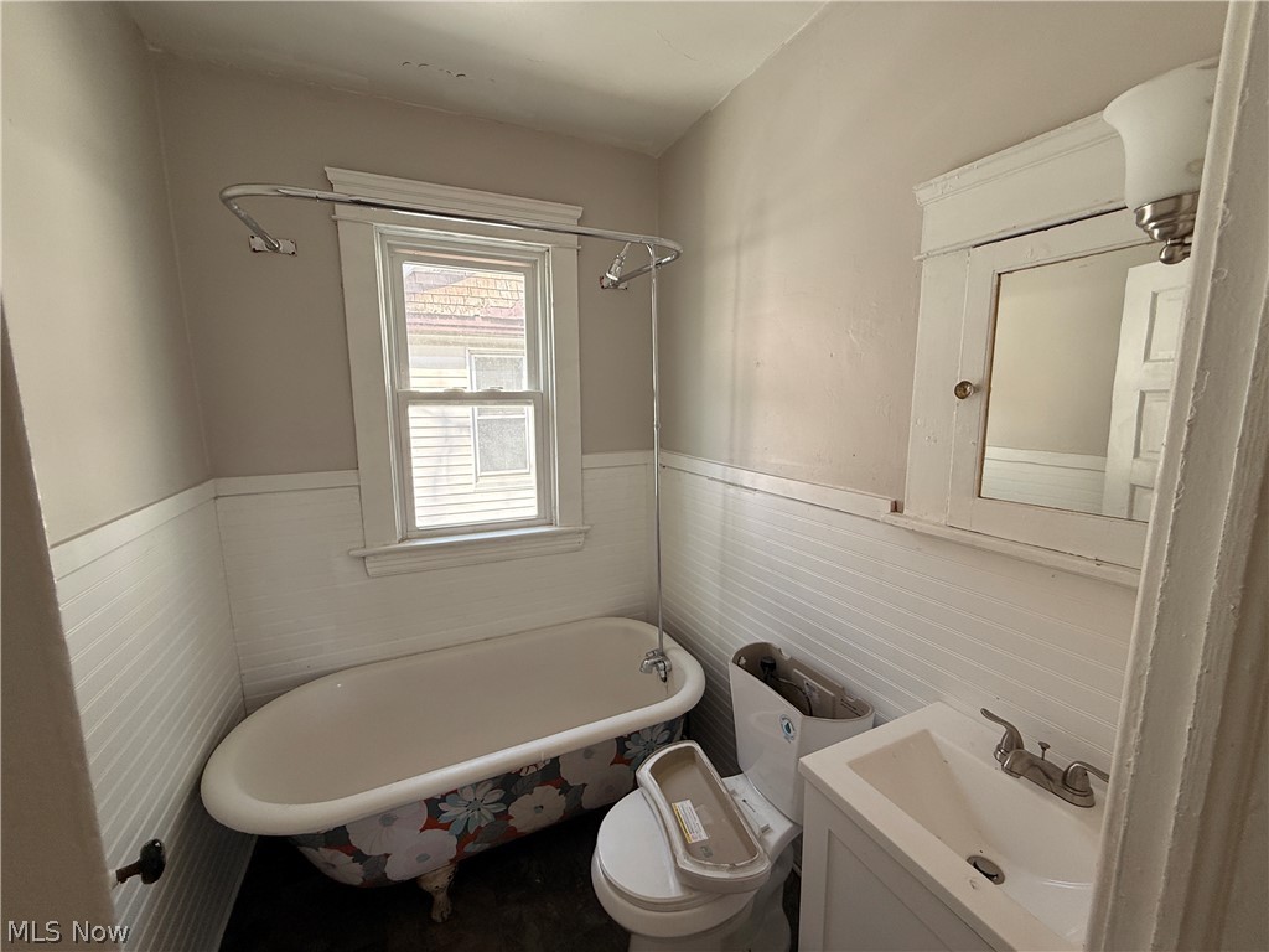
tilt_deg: -7.4
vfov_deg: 85.7
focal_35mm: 14
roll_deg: +0.9
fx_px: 513
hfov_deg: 102.1
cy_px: 476
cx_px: 634
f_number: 2.2
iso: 64
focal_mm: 2.22
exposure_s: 1/130
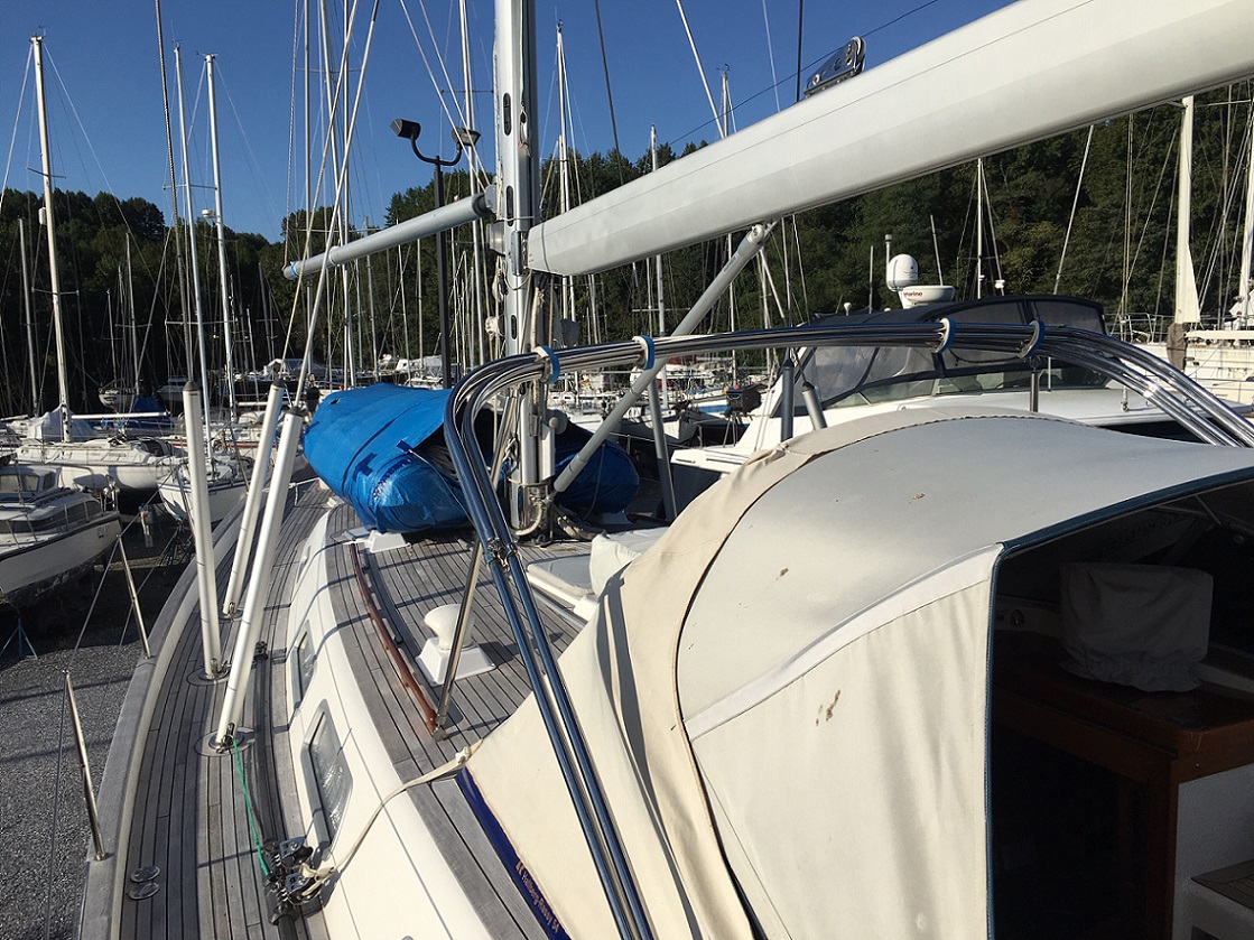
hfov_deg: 61.7
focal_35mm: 29
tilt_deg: -5.2
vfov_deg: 48.2
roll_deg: +1.2
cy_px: 470
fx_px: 1050
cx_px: 627
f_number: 2.2
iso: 25
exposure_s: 1/3205
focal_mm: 4.15
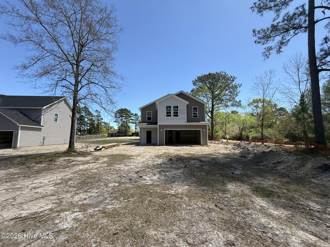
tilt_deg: +6.6
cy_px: 124
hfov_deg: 102.1
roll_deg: +0.3
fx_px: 133
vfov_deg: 85.7
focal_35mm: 14
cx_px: 165
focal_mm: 2.22
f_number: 2.2
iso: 50
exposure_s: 1/1068
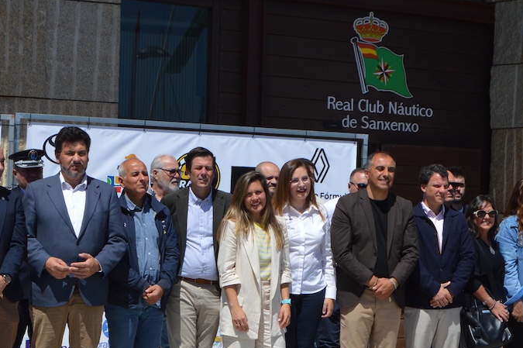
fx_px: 1423
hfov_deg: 20.8
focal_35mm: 98
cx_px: 189
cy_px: 255
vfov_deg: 13.9
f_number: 9
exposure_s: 1/320
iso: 100
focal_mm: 28
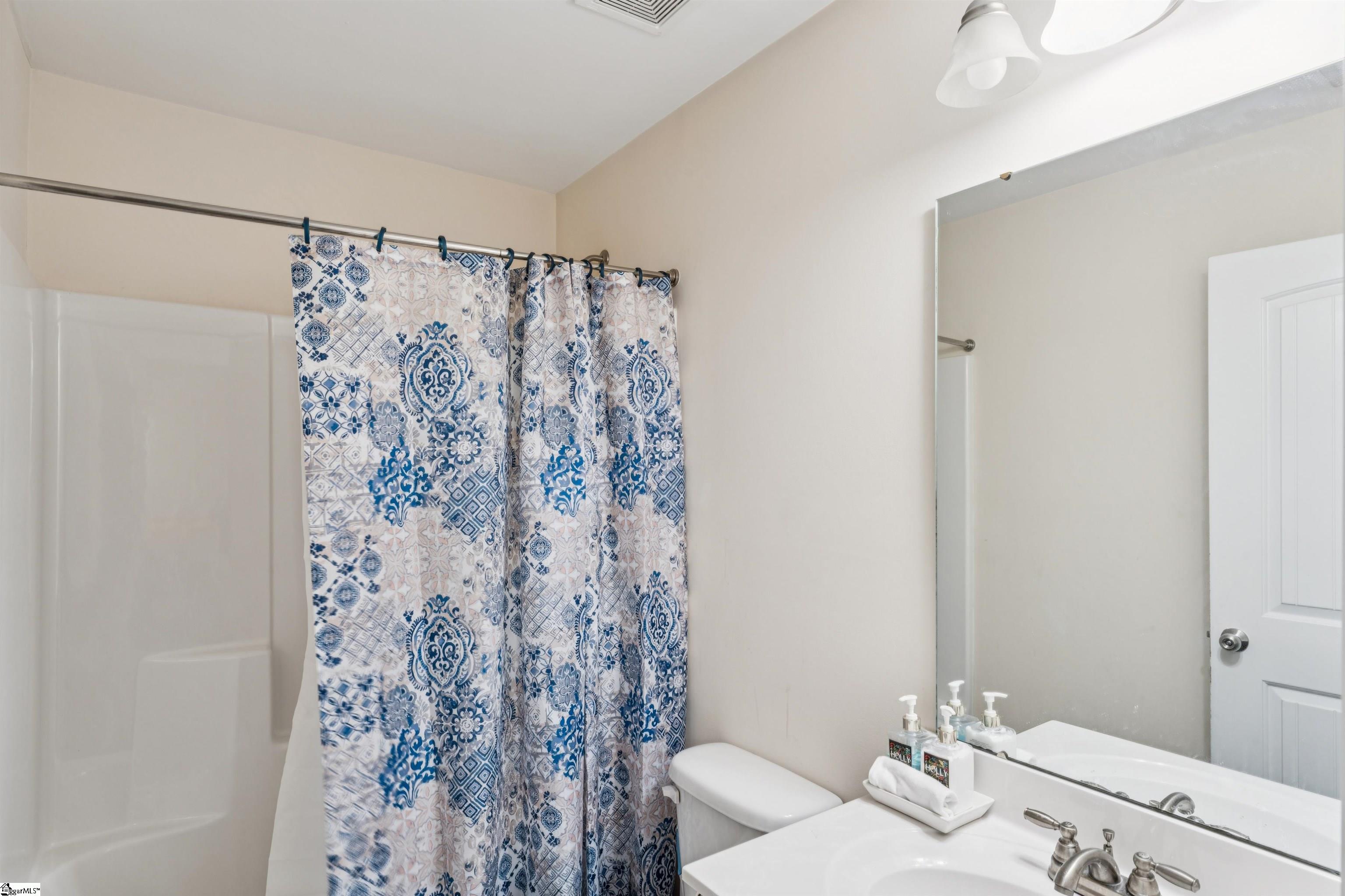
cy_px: 448
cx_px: 672
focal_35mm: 19
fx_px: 695
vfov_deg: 65.7
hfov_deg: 88.1
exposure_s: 1/2.5
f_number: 13
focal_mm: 18.6
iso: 400
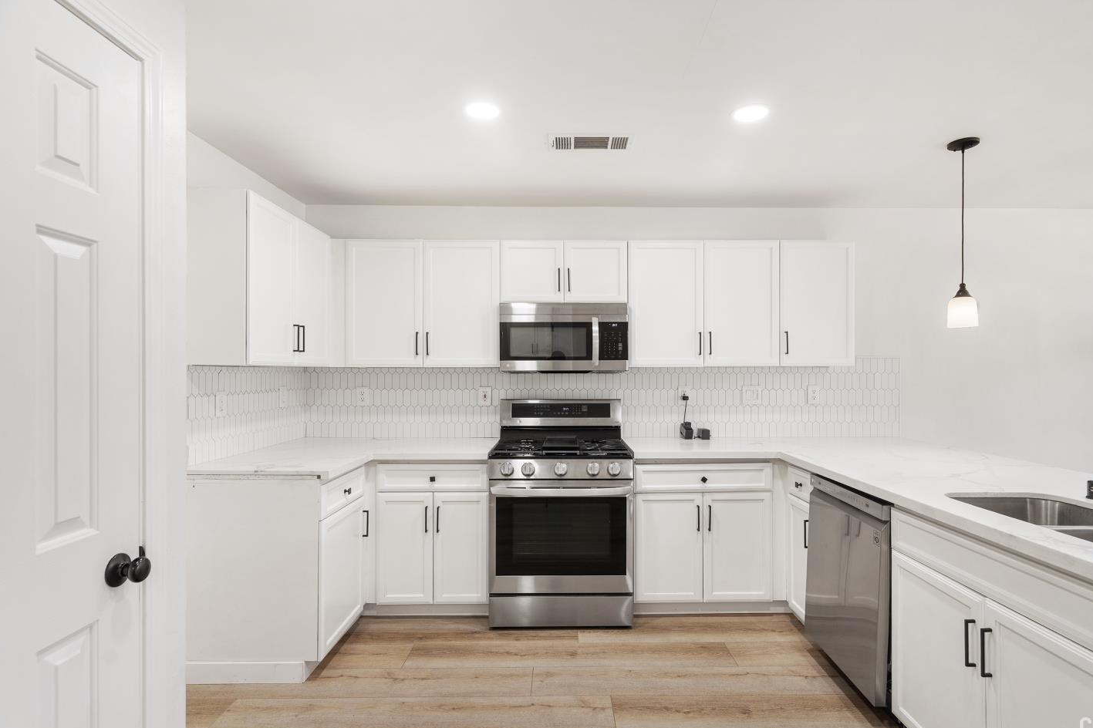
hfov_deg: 90.0
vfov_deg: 67.3
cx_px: 572
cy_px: 385
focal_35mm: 18
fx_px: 546
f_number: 5.6
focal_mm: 17
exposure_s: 1/3
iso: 400
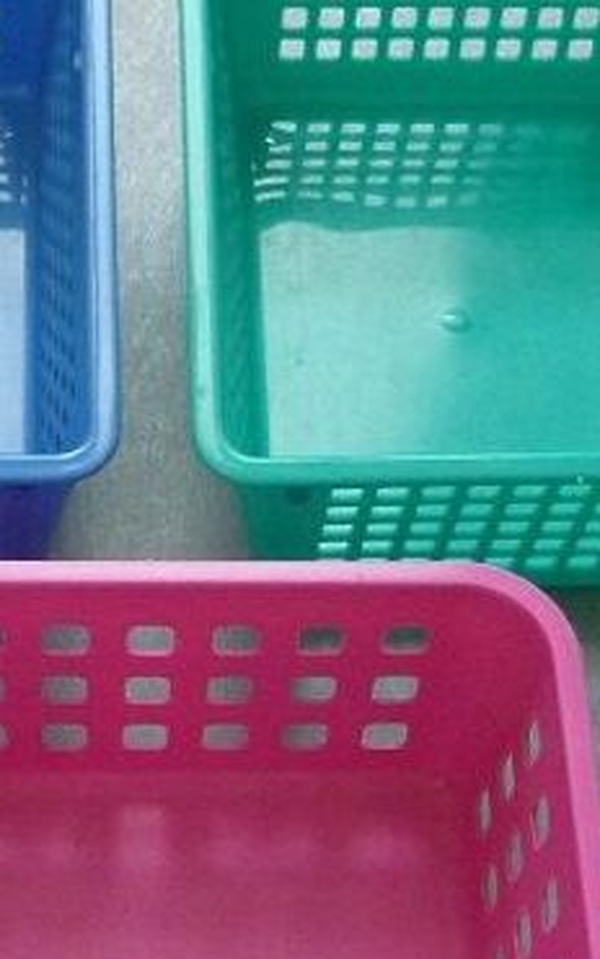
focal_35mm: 80
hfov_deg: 16.2
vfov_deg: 25.7
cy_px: 638
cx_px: 114
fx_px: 2092
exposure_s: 1/13
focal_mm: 4.7
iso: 400
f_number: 3.3
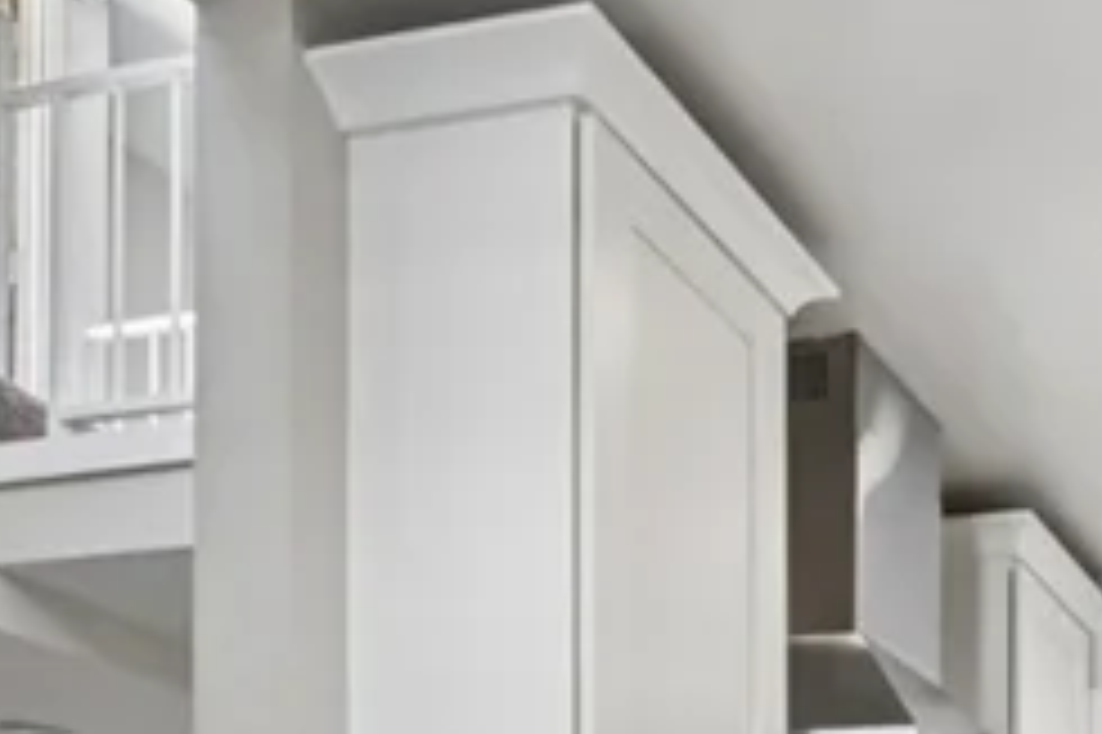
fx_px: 1468
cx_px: 1262
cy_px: 1175
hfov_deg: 34.5
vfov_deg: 21.9
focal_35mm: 48
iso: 250
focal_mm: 14
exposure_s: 1/8
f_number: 8
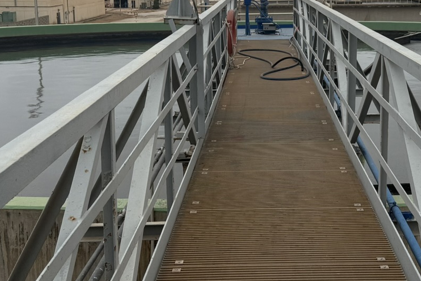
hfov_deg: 31.0
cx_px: 298
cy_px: 108
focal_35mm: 64
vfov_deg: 21.2
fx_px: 749
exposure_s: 1/9009
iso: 80
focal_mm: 6.76
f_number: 1.78
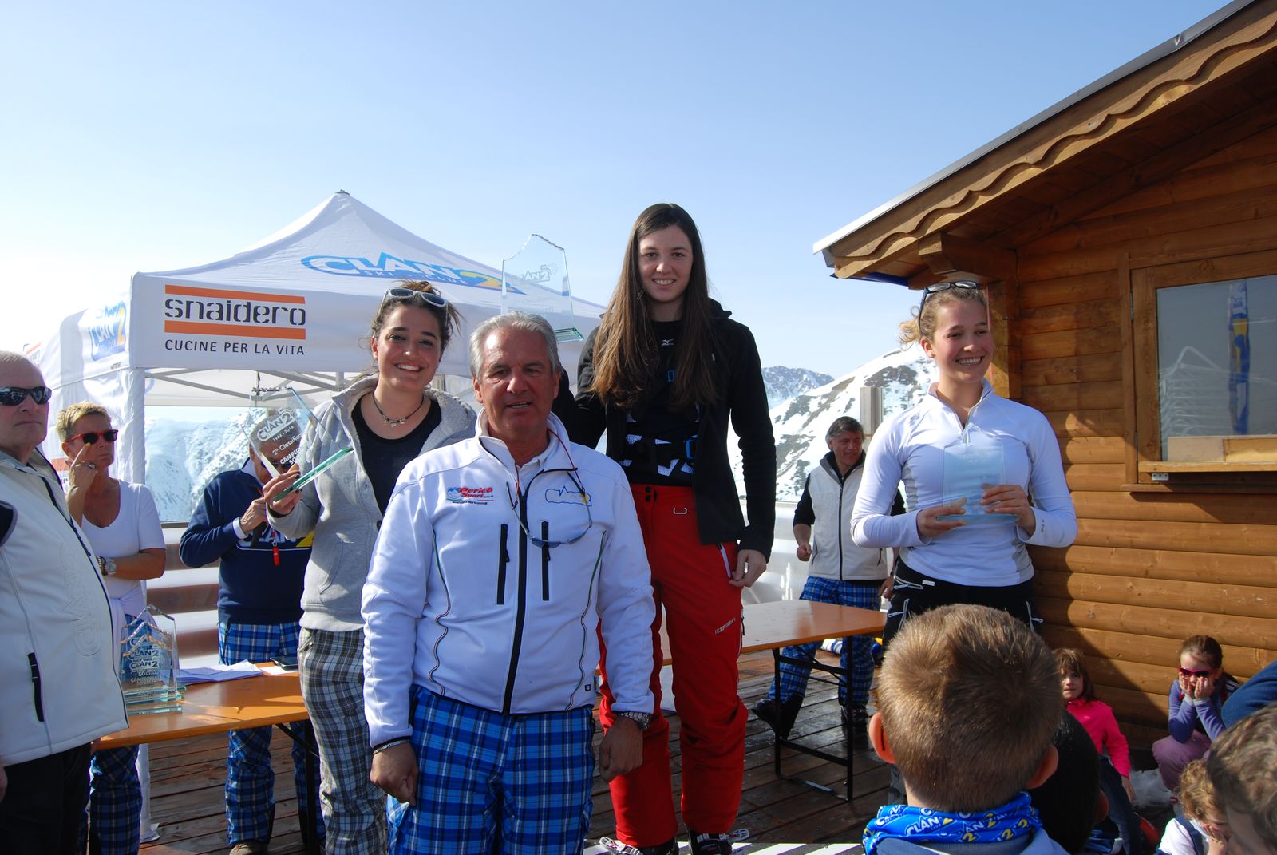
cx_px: 638
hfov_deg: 67.3
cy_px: 428
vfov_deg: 48.0
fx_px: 959
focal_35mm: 27
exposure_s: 1/320
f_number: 6.3
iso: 100
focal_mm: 18
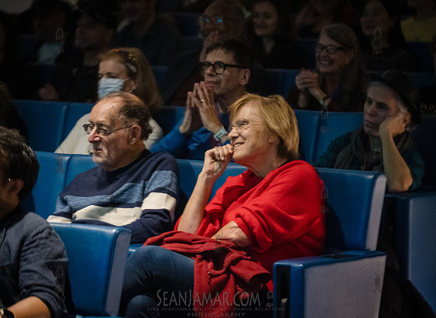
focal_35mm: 176
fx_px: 2198
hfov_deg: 11.3
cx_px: 231
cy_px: 157
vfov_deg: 8.3
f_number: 2.8
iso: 12800
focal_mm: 150
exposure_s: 1/160
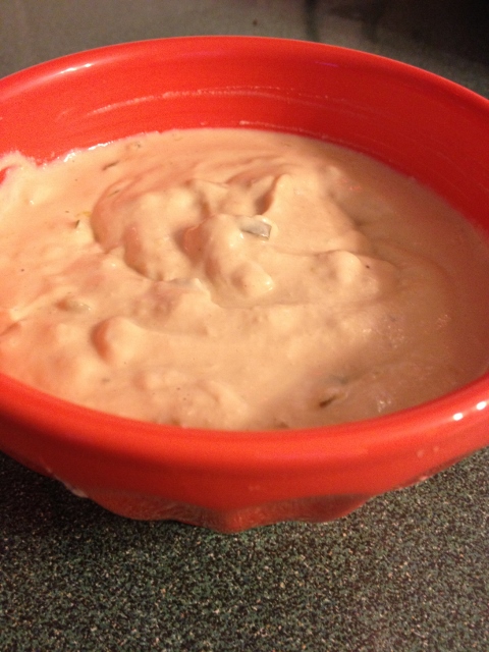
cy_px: 326
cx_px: 244
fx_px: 659
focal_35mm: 35
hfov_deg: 40.7
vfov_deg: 52.6
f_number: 2.4
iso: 200
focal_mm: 4.28
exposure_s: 1/20
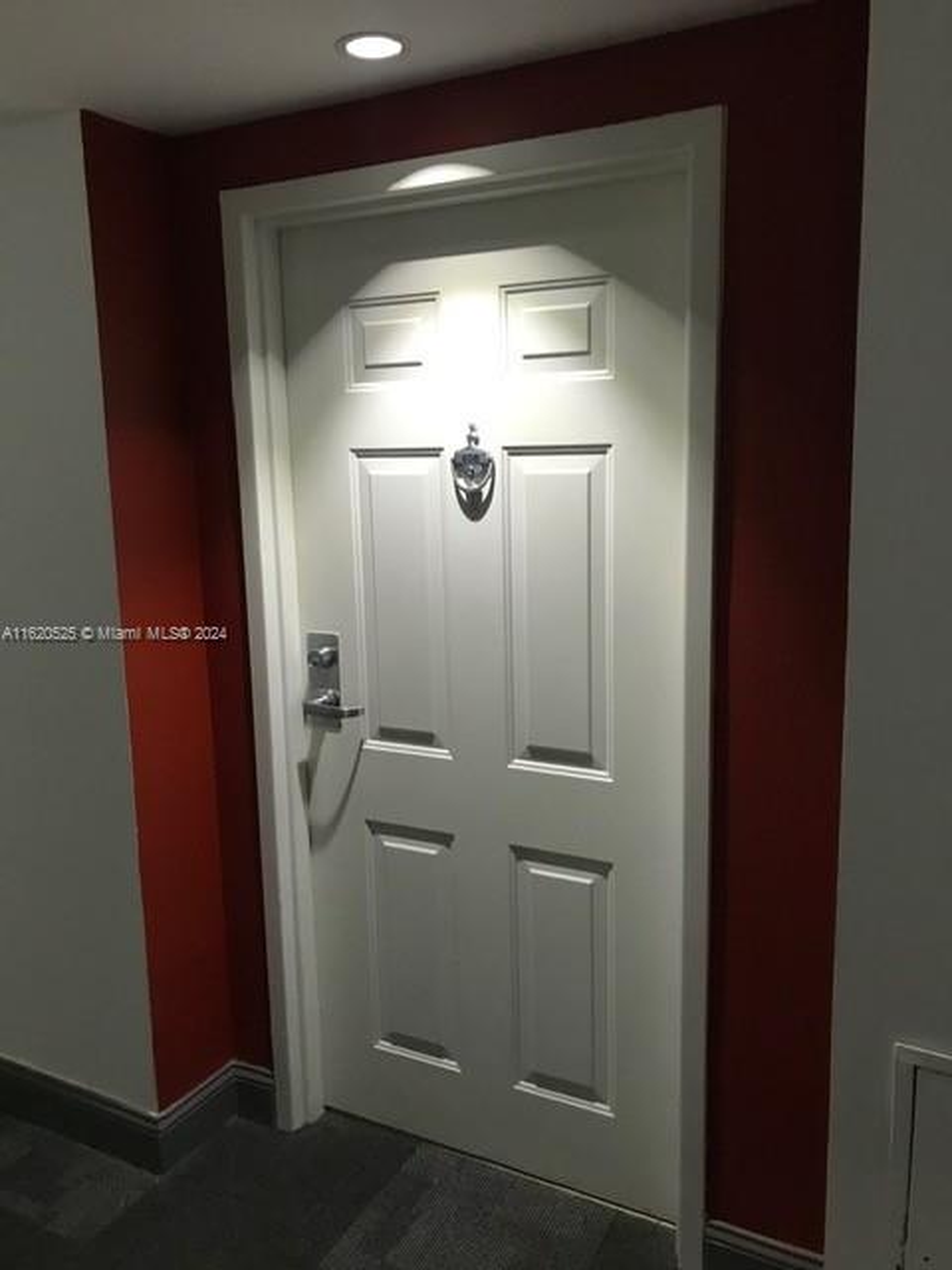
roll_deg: +2.0
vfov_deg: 63.4
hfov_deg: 49.7
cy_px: 635
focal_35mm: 28
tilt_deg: -8.8
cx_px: 476
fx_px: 1027
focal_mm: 3.99
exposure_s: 1/15
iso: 80
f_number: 1.8
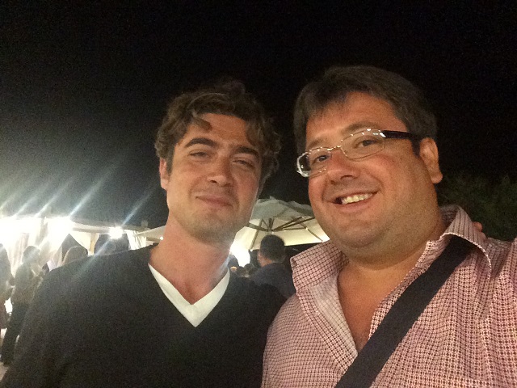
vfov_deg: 45.4
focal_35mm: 31
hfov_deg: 58.4
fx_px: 463
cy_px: 194
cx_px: 258
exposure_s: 1/15
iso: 1000
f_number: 2.4
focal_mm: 2.15
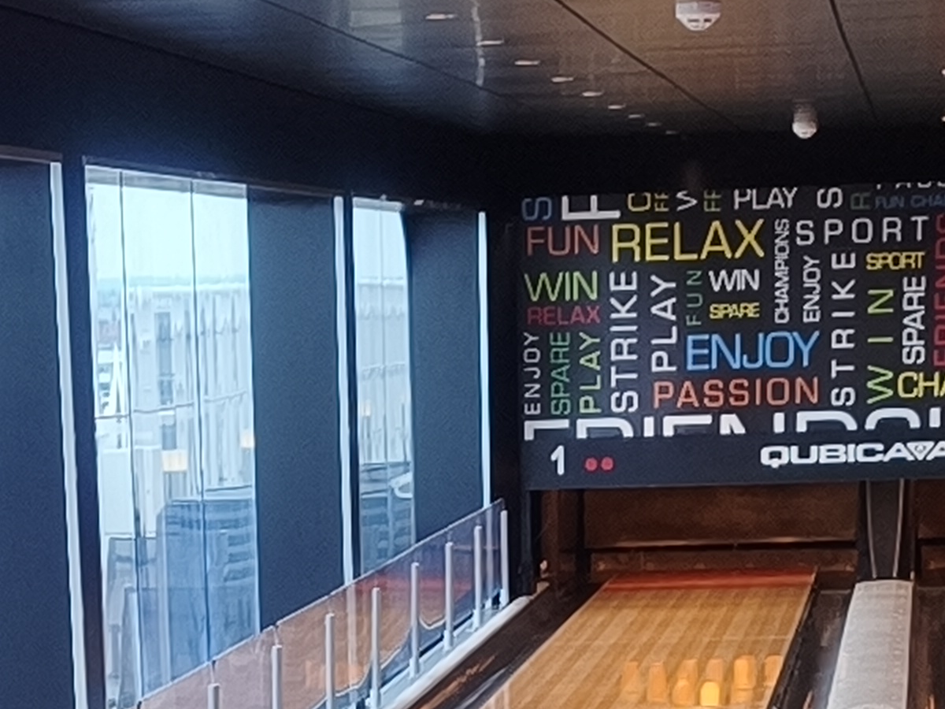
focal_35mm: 157
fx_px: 4286
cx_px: 315
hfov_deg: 12.6
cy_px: 1617
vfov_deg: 8.7
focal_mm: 6.45
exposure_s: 1/120
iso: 160
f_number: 1.62
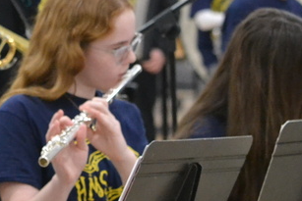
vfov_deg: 2.9
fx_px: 4020
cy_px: 59
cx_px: 52
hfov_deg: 4.3
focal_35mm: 479
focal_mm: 98
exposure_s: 1/100
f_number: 4.5
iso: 2800
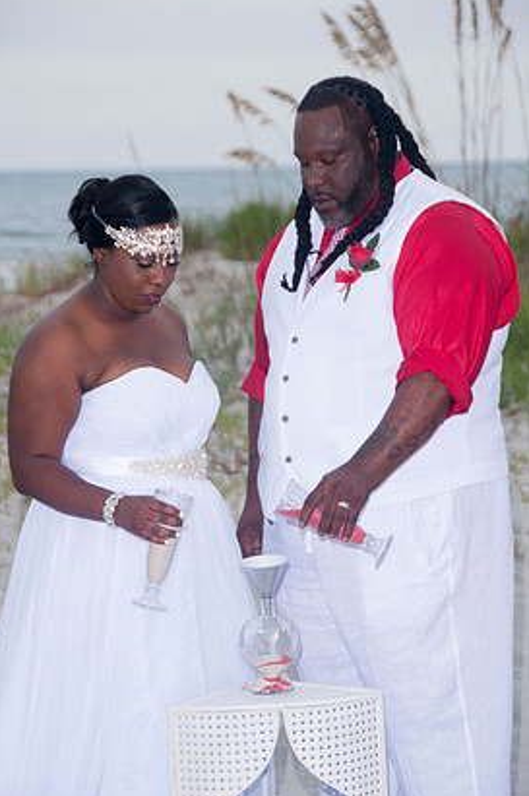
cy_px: 389
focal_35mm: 156
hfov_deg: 8.8
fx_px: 3447
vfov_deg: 13.2
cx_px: 253
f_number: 5.6
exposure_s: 1/125
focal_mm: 95
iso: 200
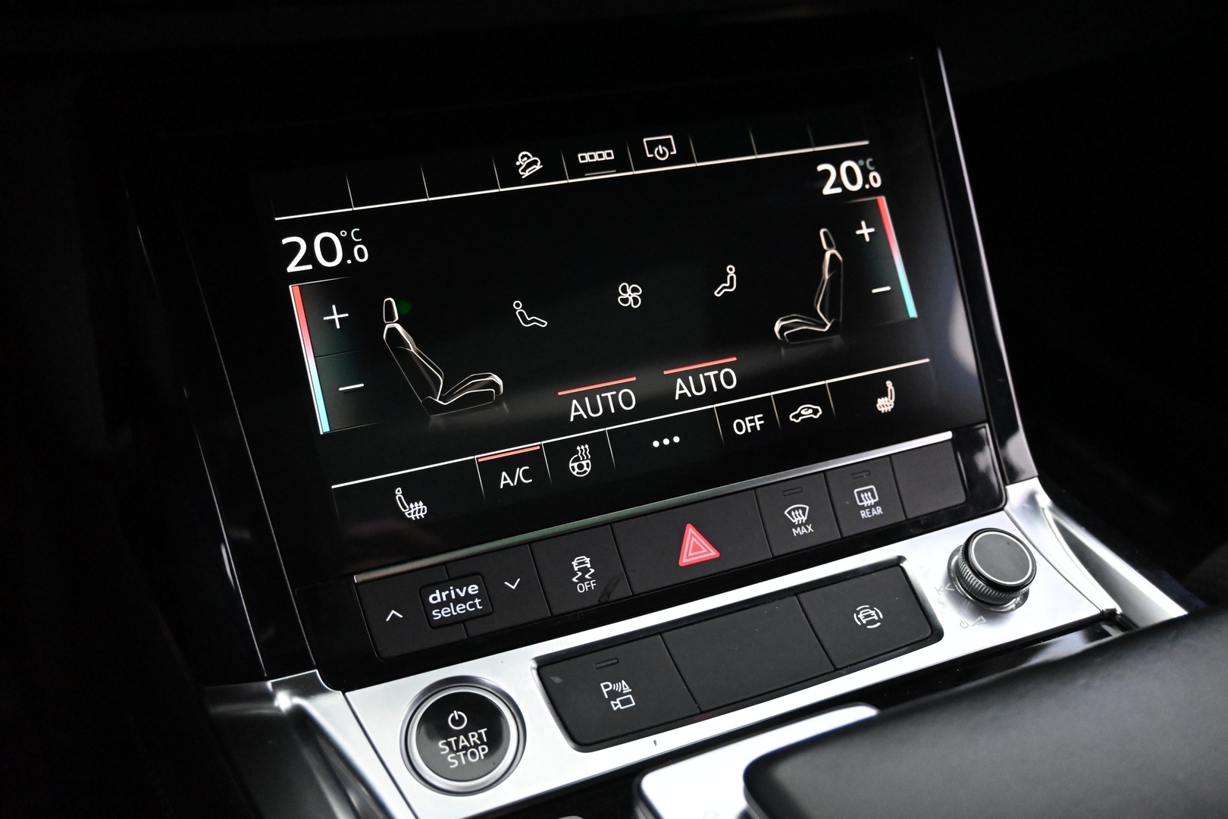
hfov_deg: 60.7
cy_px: 410
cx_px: 614
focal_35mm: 31
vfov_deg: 42.6
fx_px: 1049
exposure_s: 1/30
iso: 6400
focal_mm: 20.5
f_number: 3.8
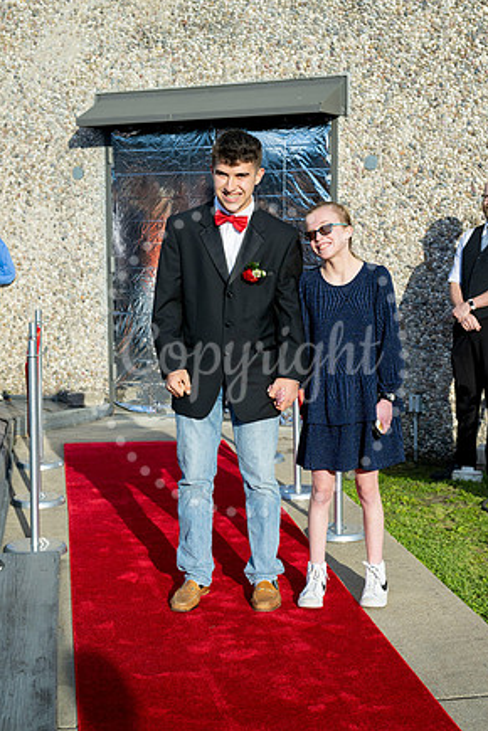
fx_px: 1240
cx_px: 251
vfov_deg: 32.9
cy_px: 358
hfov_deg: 22.3
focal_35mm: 61
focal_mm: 59
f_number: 5.6
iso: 400
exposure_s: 1/2500
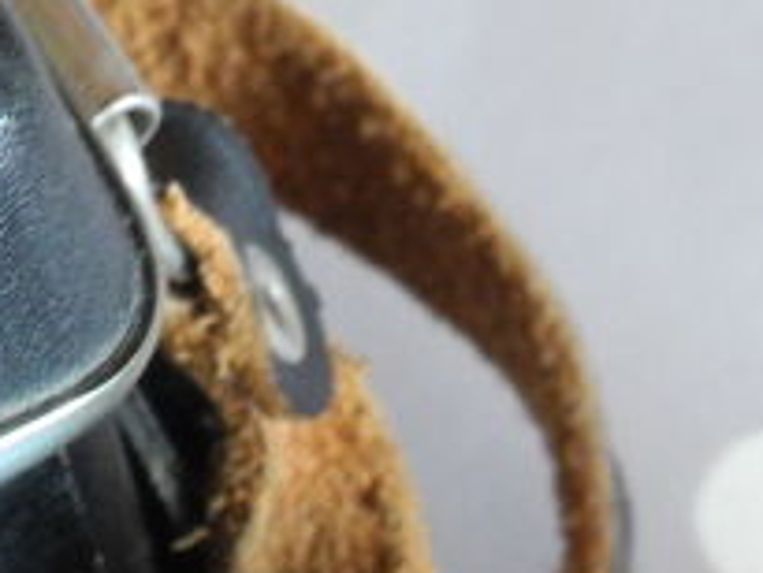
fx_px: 7322
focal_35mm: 332
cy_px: 1362
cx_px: 983
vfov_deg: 4.4
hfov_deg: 5.9
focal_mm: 14.5
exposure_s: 1/9.1
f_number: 4
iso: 400
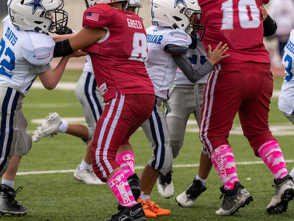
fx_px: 3264
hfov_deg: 5.2
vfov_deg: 3.9
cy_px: 63
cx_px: 165
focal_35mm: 384
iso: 250
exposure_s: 1/1250
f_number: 3.5
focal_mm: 200
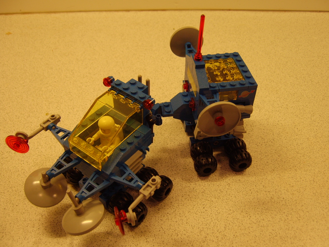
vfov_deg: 45.4
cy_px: 124
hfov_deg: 58.4
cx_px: 164
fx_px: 295
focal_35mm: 31
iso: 100
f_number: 2.7
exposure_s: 1/24
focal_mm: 8.13
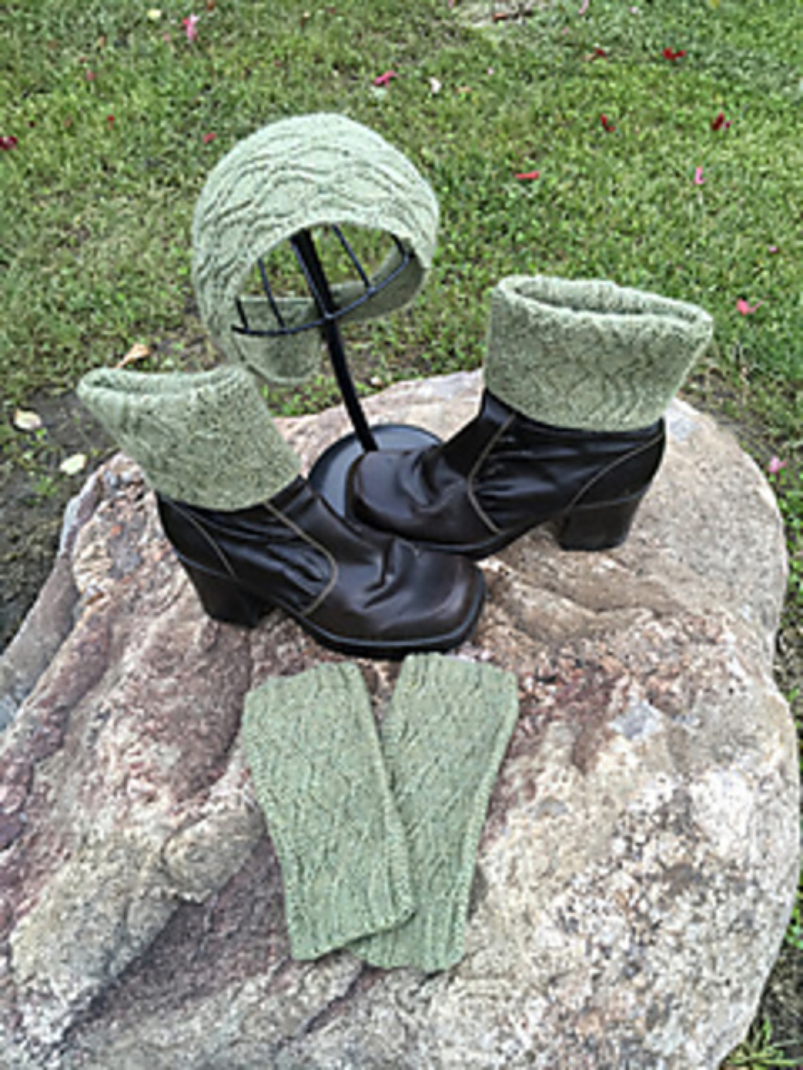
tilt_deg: -51.0
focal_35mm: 29
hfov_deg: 48.2
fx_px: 897
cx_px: 402
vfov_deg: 61.7
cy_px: 535
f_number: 2.2
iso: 40
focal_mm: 4.15
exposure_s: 1/120
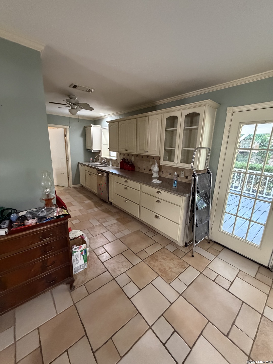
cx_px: 136
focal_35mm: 14
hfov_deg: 85.7
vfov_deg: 102.1
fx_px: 147
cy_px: 182
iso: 640
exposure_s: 1/60
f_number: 2.2
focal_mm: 2.22
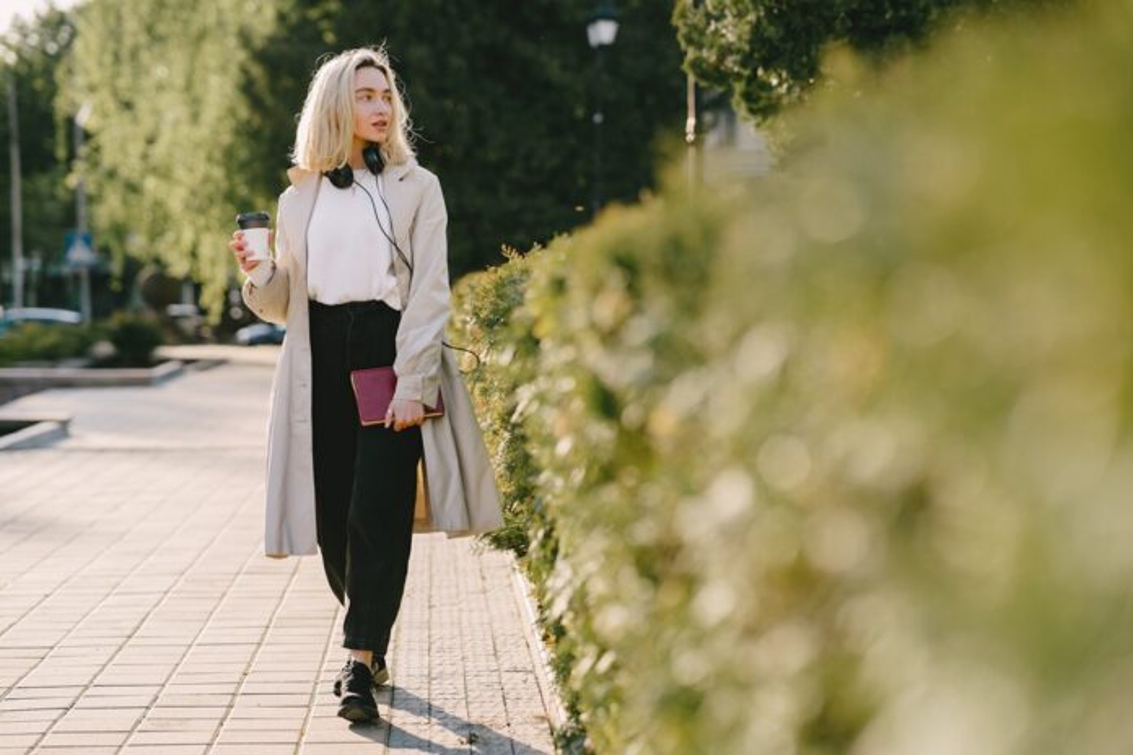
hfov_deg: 23.9
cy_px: 378
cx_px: 566
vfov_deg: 16.1
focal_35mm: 85
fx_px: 2675
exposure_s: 1/1000
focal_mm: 85
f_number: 2.5
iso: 250
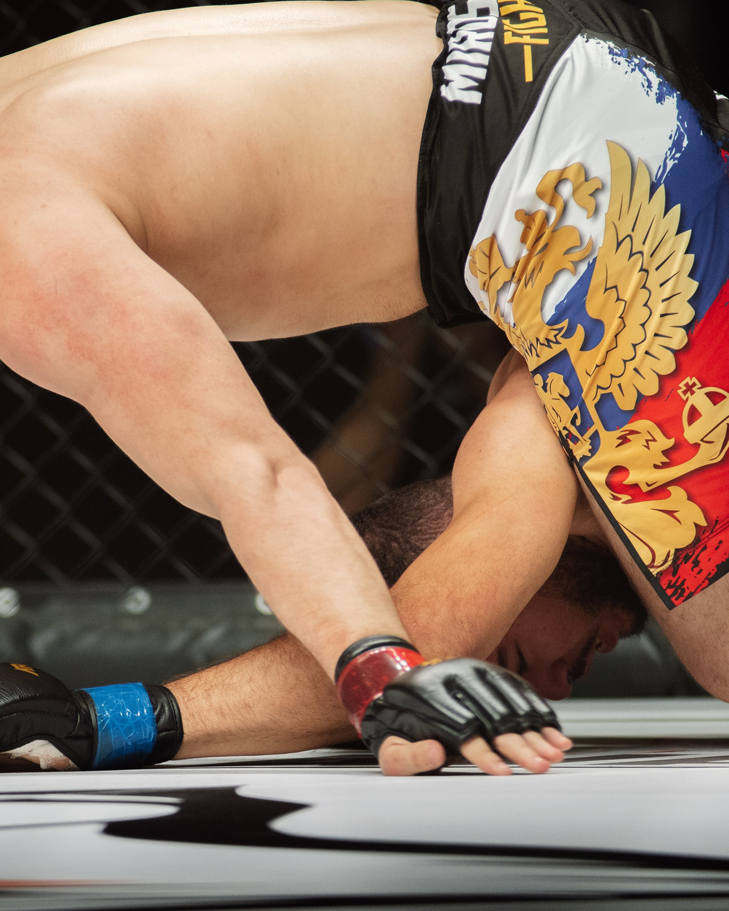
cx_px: 238
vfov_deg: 6.9
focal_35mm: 282
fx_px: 7605
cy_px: 456
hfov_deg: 5.5
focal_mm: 200
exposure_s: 1/1000
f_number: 4
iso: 2000
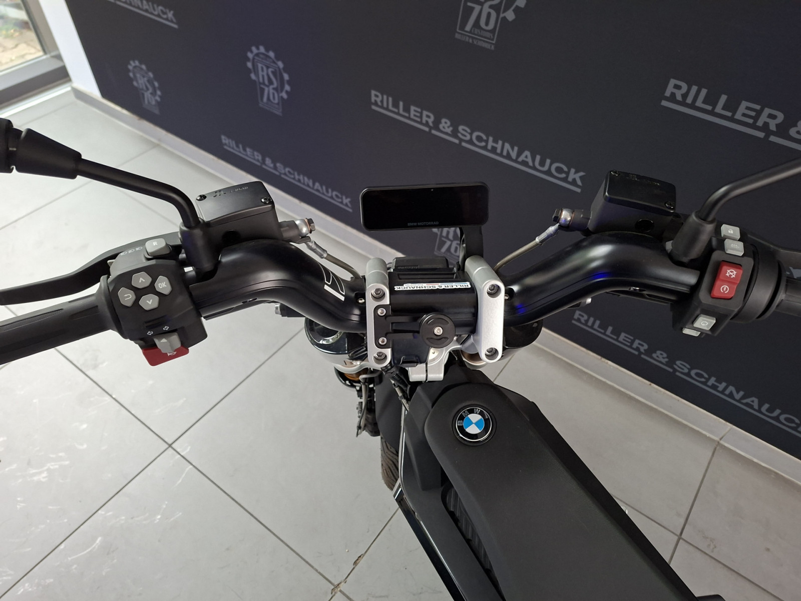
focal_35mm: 23
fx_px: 532
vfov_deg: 58.9
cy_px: 300
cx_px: 400
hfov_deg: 73.9
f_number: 1.8
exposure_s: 1/60
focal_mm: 5.54
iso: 320
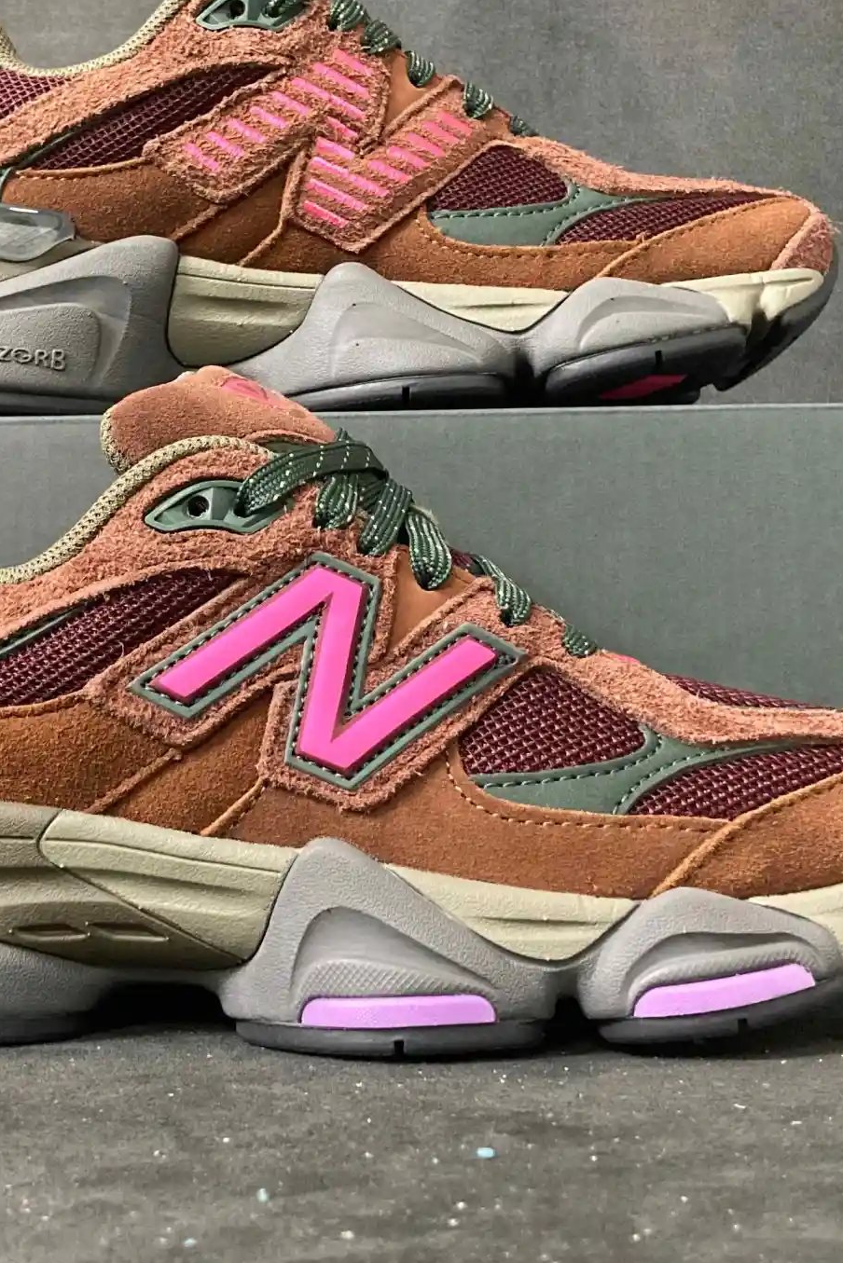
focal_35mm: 55
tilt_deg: +7.4
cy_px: 505
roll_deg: -0.1
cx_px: 311
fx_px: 1931
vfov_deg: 36.1
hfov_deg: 24.6
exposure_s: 1/49
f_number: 1.8
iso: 320
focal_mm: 3.99
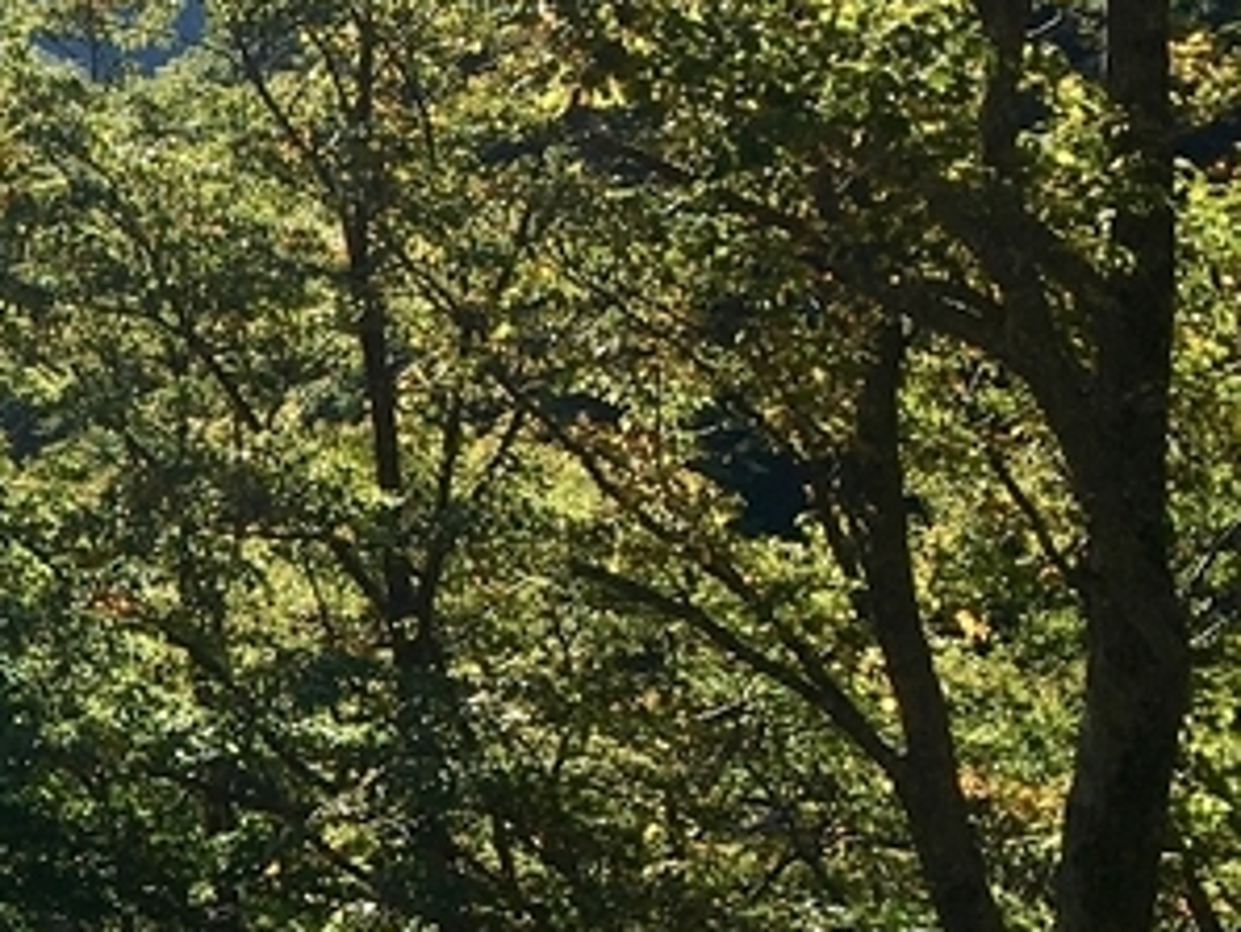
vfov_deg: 12.4
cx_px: -564
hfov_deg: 15.6
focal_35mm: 117
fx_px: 4196
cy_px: 1049
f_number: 2.2
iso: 25
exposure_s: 1/894
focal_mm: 4.15
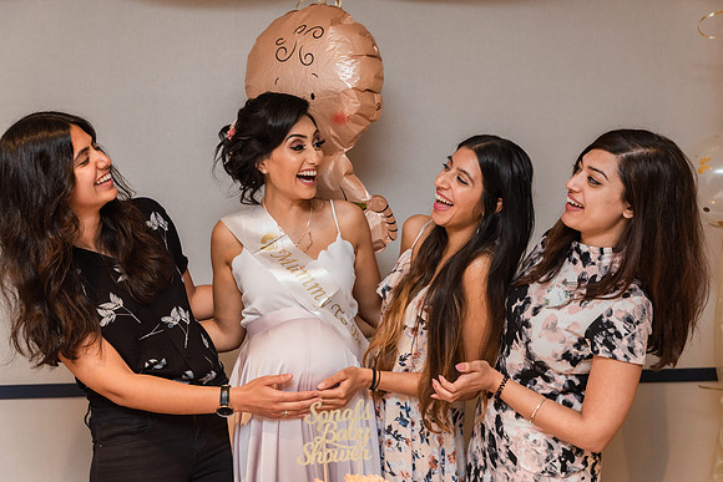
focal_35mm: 46
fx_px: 924
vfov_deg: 29.3
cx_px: 362
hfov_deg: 42.7
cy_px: 241
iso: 2500
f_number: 4
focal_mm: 46
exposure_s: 1/160
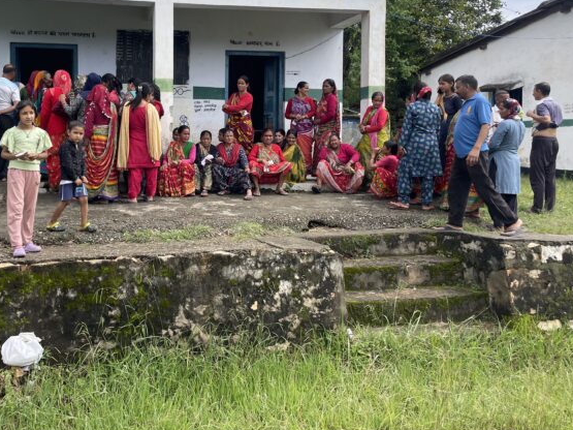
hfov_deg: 50.7
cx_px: 203
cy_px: 160
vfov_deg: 39.4
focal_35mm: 36
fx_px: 596
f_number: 1.6
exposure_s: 1/1435
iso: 32
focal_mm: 4.2
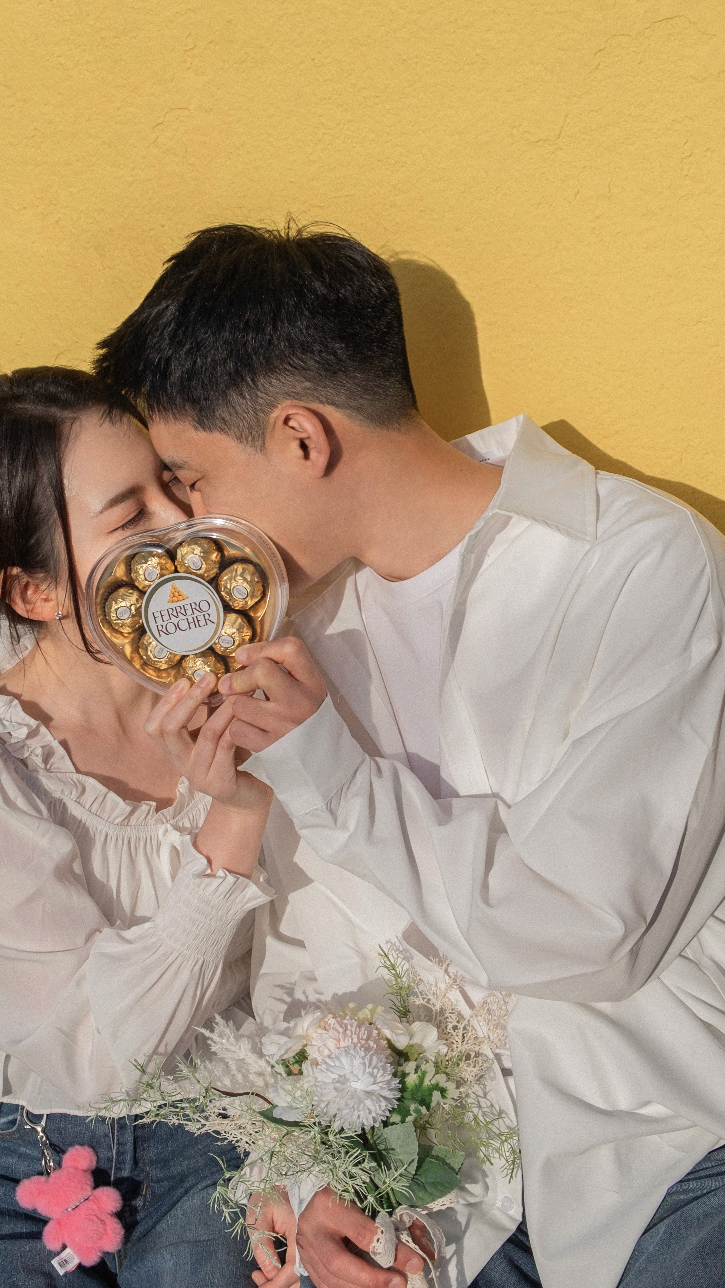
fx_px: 2290
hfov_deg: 18.0
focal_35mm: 67
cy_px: 572
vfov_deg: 31.4
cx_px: 258
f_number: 5
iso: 200
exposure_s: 1/1000
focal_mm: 31.5
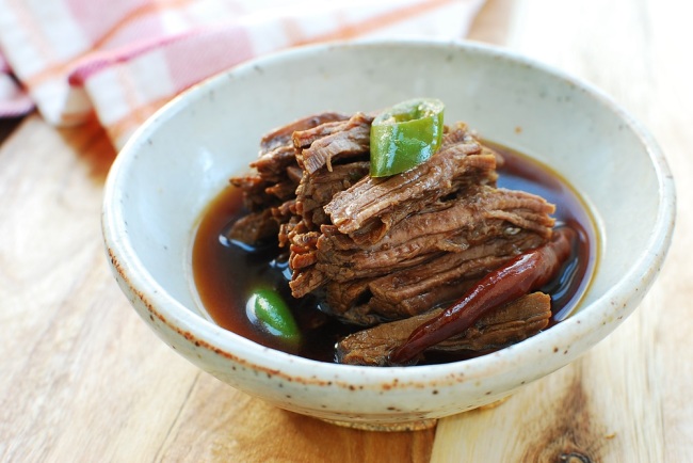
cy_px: 232
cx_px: 346
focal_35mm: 52
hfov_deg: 37.8
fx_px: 1011
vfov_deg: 25.8
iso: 125
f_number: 5
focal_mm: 35
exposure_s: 1/1.6
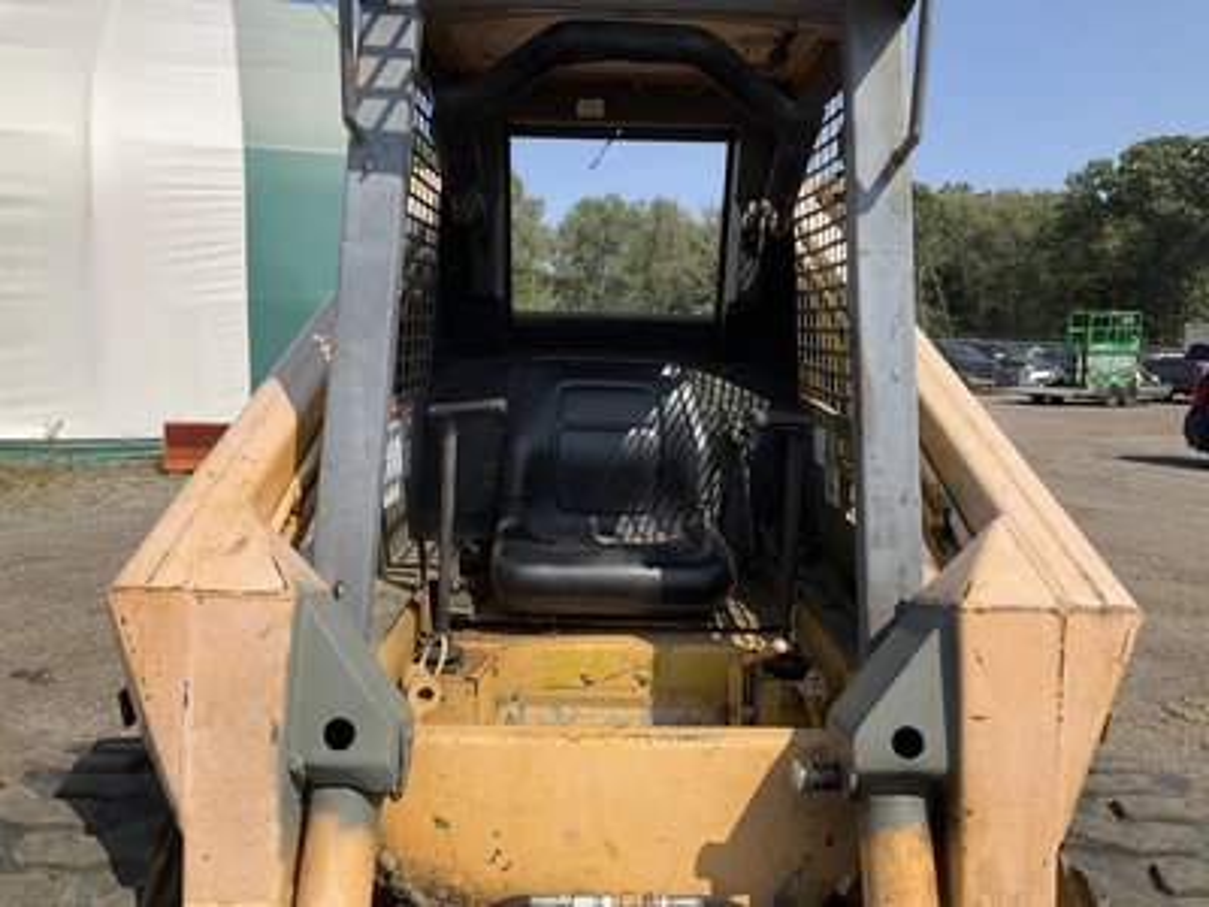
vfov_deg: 48.2
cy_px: 454
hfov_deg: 61.7
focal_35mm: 29
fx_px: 1013
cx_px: 604
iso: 25
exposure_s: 1/2227
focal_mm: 3
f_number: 1.8
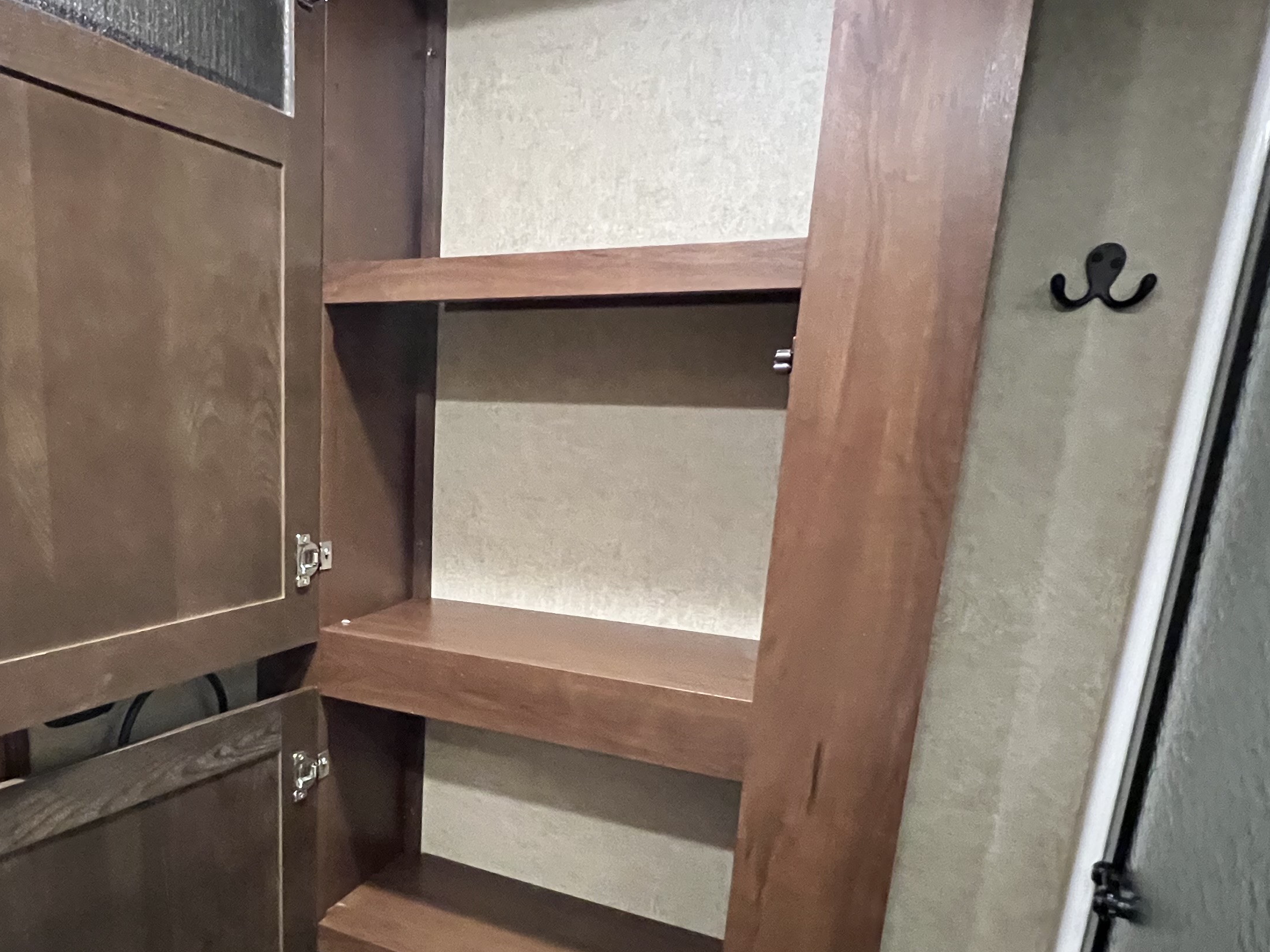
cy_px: 636
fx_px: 881
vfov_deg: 55.6
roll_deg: -1.3
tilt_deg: -12.7
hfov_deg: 69.2
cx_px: 407
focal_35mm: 24
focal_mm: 1.57
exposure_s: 1/38
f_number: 1.8
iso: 1250
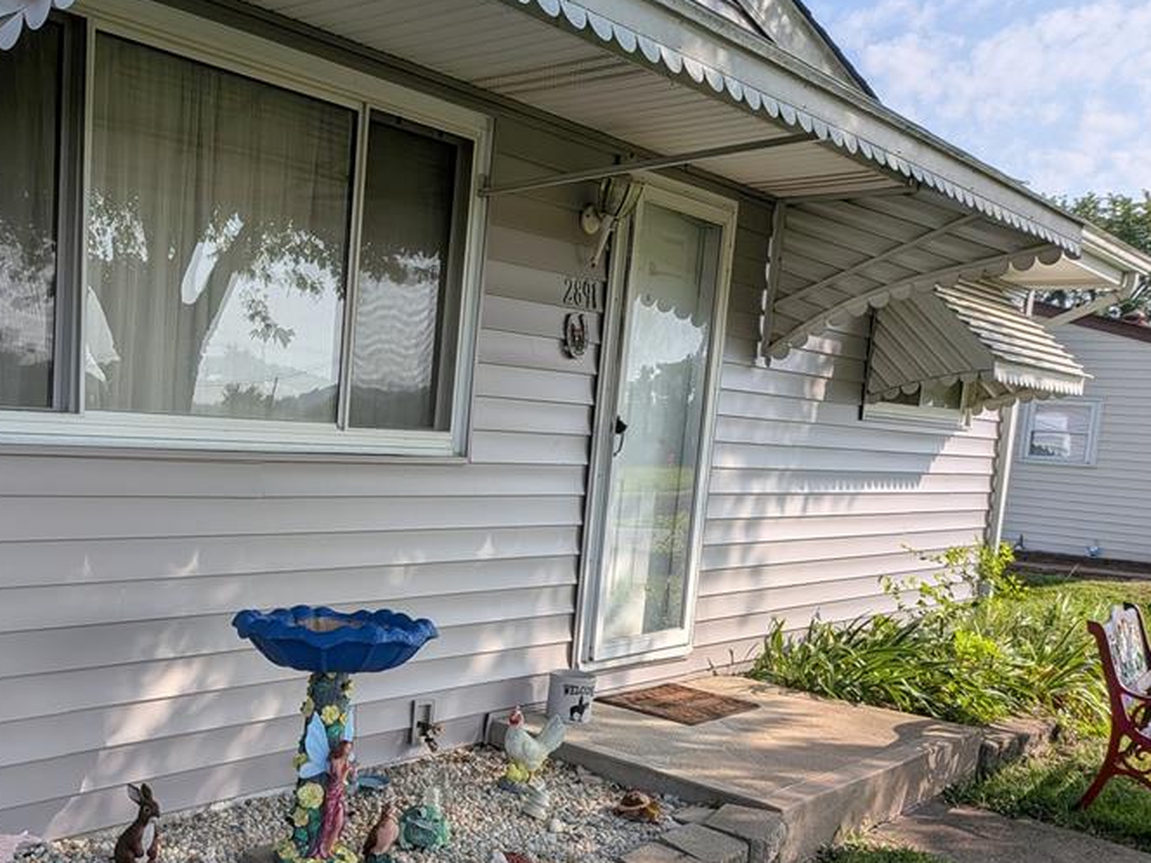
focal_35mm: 37
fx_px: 1230
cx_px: 279
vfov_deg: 38.1
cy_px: 603
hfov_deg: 48.1
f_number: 1.7
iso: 26
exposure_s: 1/1776
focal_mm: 4.53
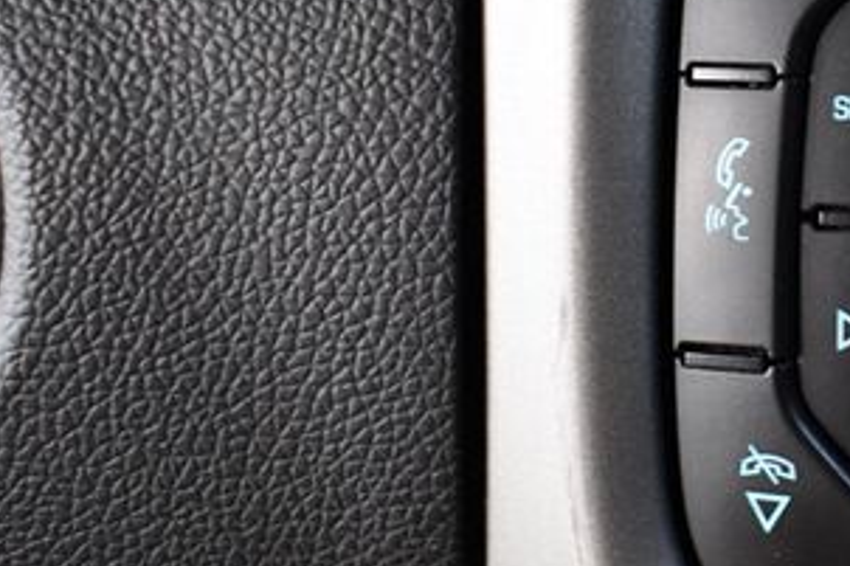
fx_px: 1699
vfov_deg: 18.9
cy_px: 197
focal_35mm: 72
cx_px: 884
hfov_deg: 26.3
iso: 3200
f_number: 3.8
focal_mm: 23
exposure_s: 1/60
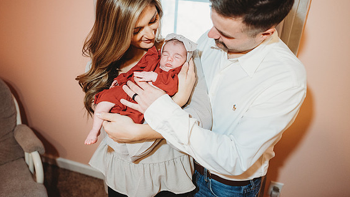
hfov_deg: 71.9
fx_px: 241
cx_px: 170
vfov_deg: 44.4
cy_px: 87
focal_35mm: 26
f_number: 1.8
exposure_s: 1/160
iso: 1600
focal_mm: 24
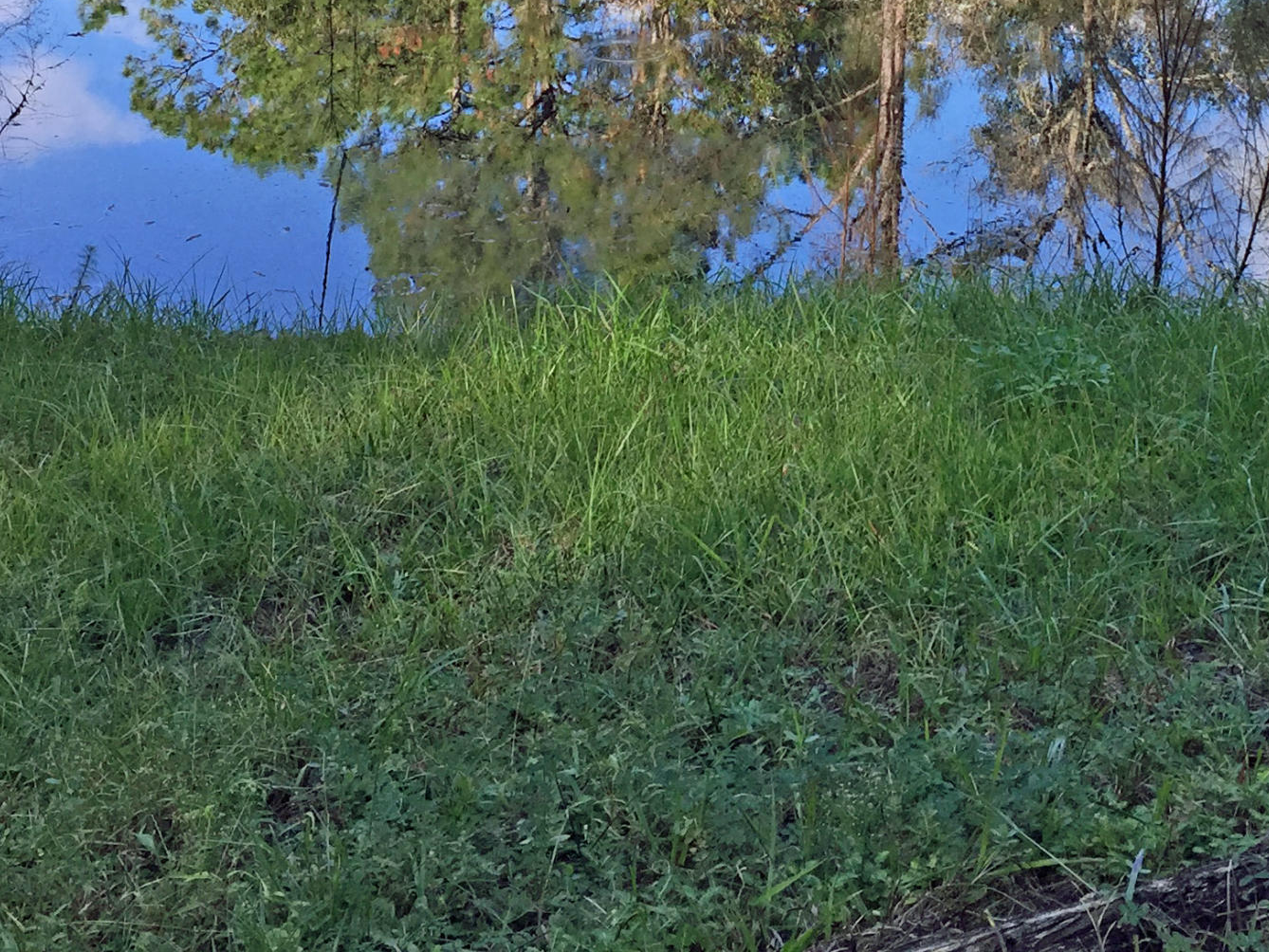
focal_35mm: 65
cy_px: -113
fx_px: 2383
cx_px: 846
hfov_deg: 29.6
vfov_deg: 21.4
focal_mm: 4.15
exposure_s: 1/391
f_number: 2.2
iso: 32
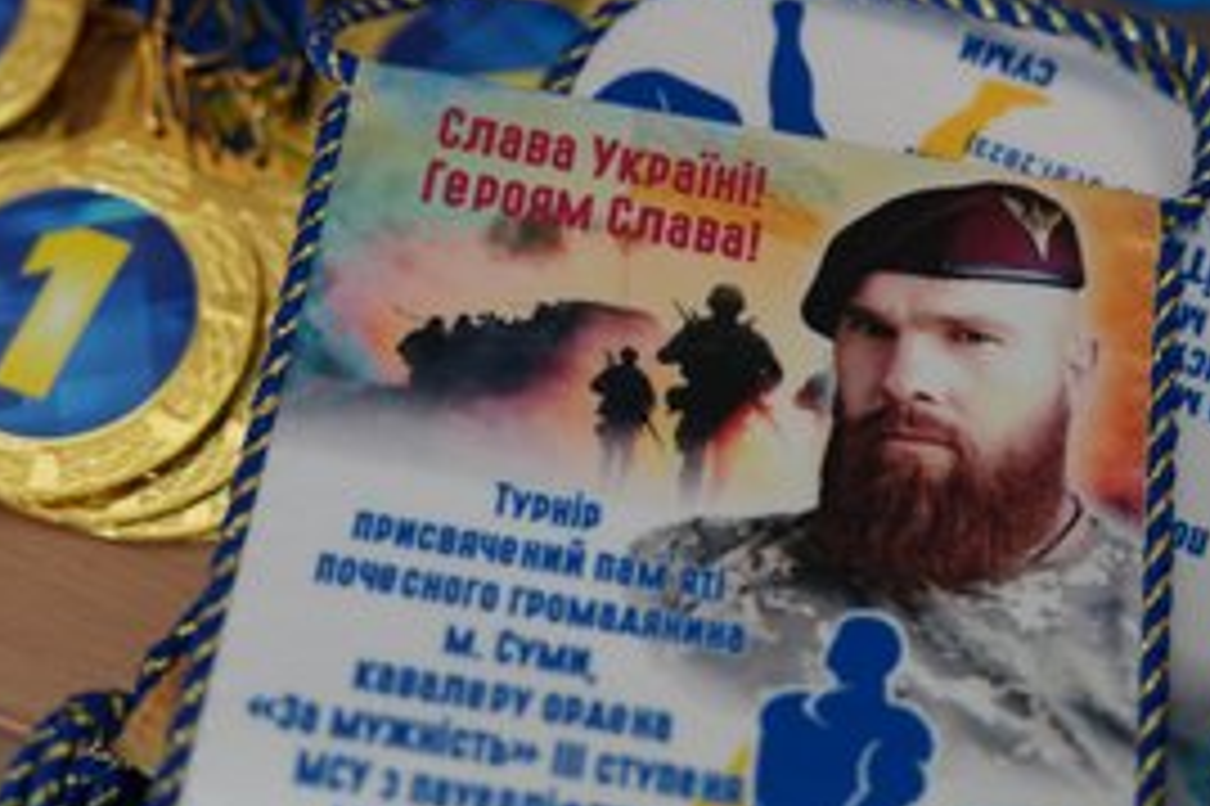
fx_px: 2150
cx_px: 666
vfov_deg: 21.2
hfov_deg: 31.4
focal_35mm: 64
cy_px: 502
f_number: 2.8
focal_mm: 43
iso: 250
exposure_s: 1/50
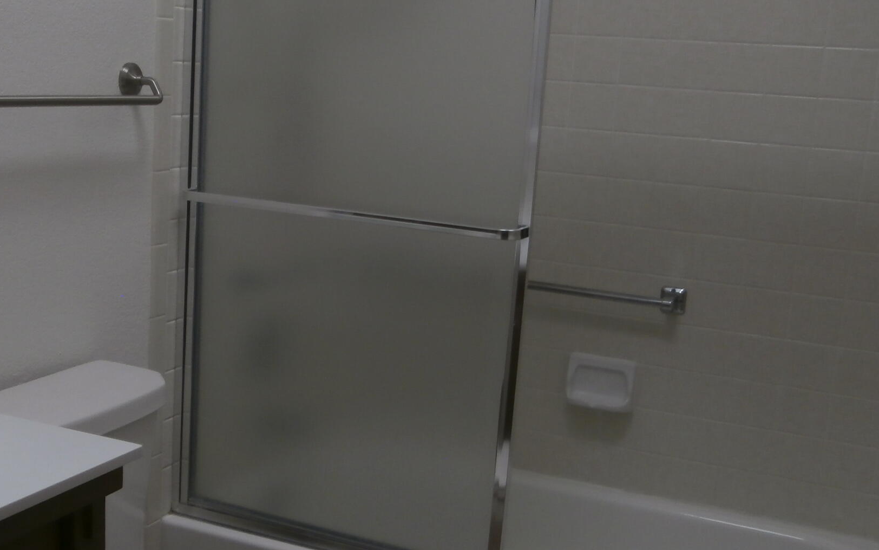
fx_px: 1126
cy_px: 267
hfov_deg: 42.4
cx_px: 348
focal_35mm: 47
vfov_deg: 27.4
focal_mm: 4.2
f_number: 3
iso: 100
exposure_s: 1/20
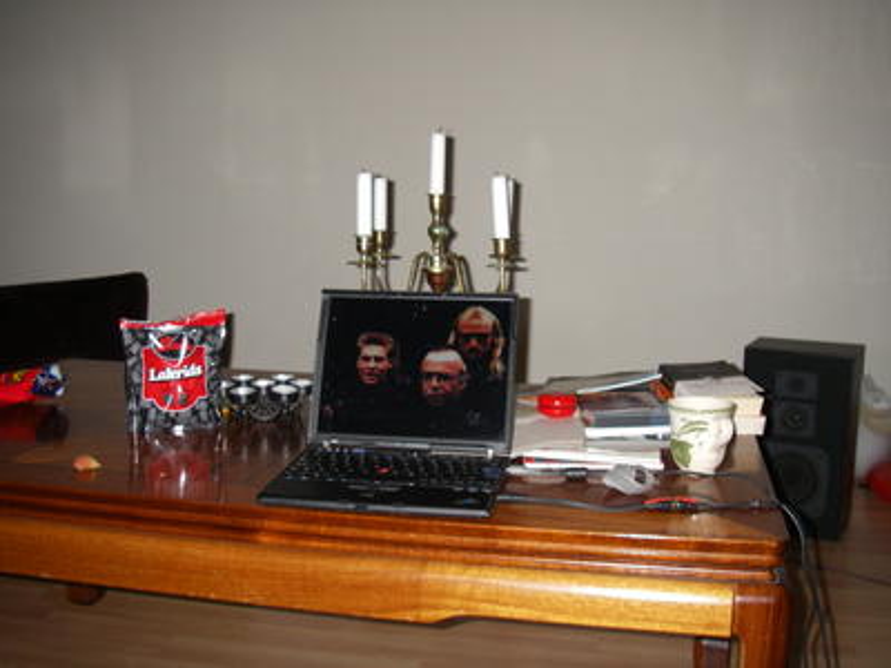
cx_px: 446
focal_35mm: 38
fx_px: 978
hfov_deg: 49.0
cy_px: 334
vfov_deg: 37.7
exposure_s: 1/40
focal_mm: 6.3
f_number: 3.3
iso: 160
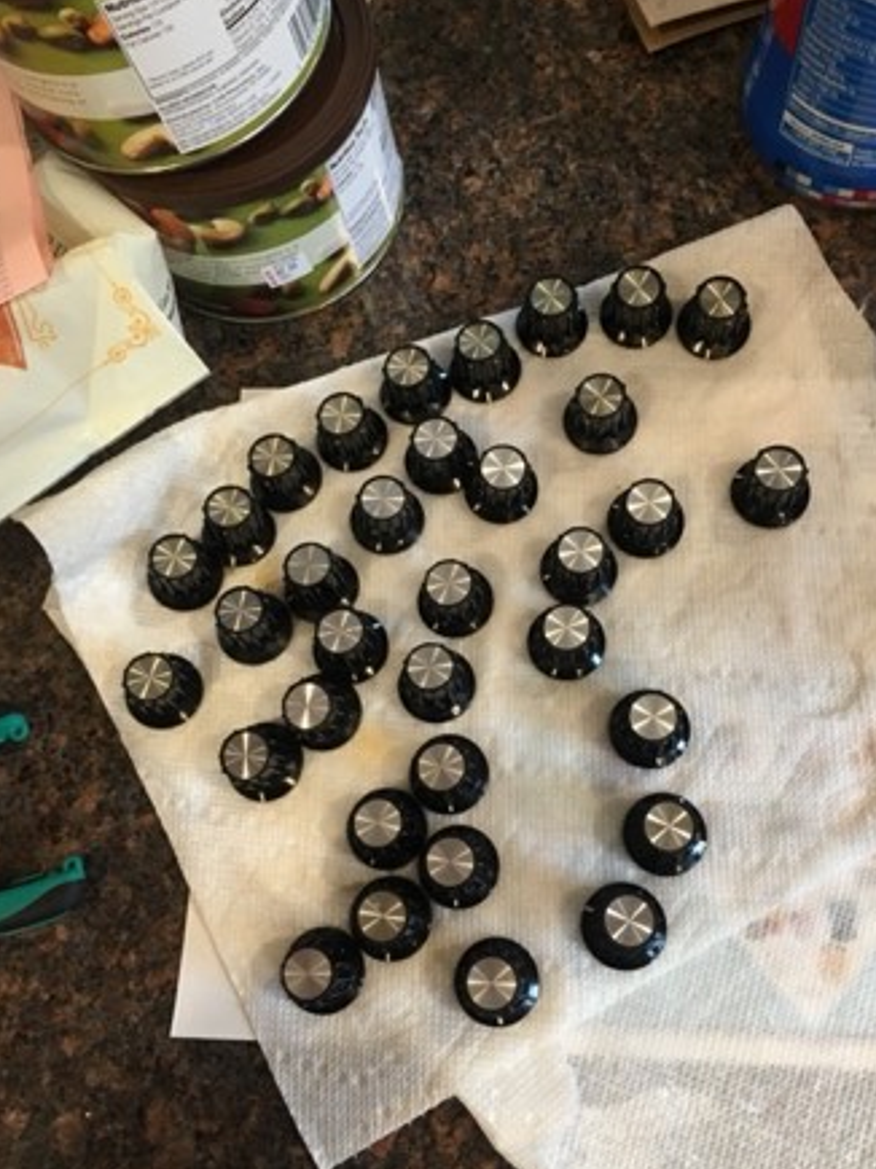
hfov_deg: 44.1
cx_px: 462
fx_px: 1080
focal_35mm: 32
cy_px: 626
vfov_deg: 56.8
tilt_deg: -74.3
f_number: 2.2
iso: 125
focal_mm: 4.15
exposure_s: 1/30
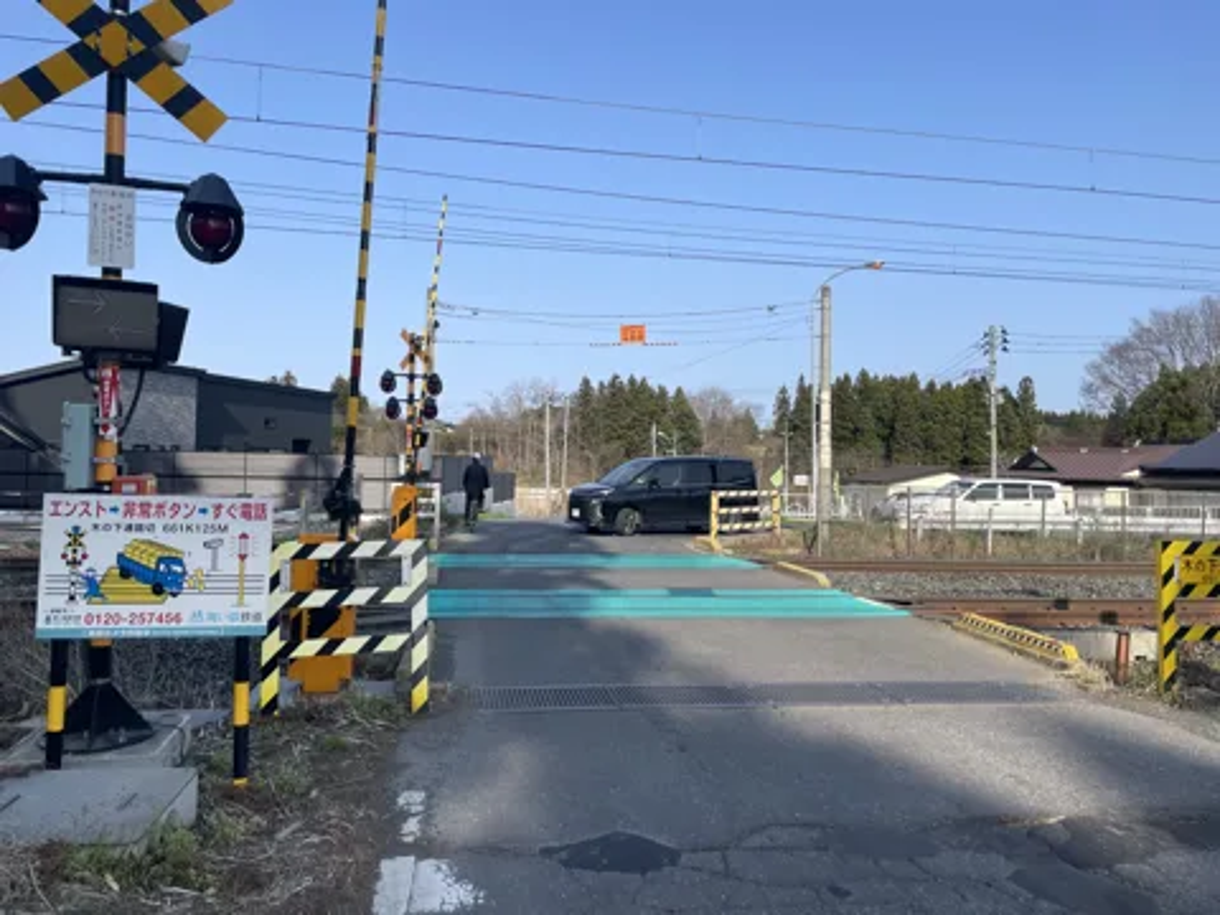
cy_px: 458
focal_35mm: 26
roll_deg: +1.2
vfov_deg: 53.1
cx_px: 610
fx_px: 916
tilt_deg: +4.2
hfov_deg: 67.3
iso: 32
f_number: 1.6
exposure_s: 1/2451
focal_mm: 4.2
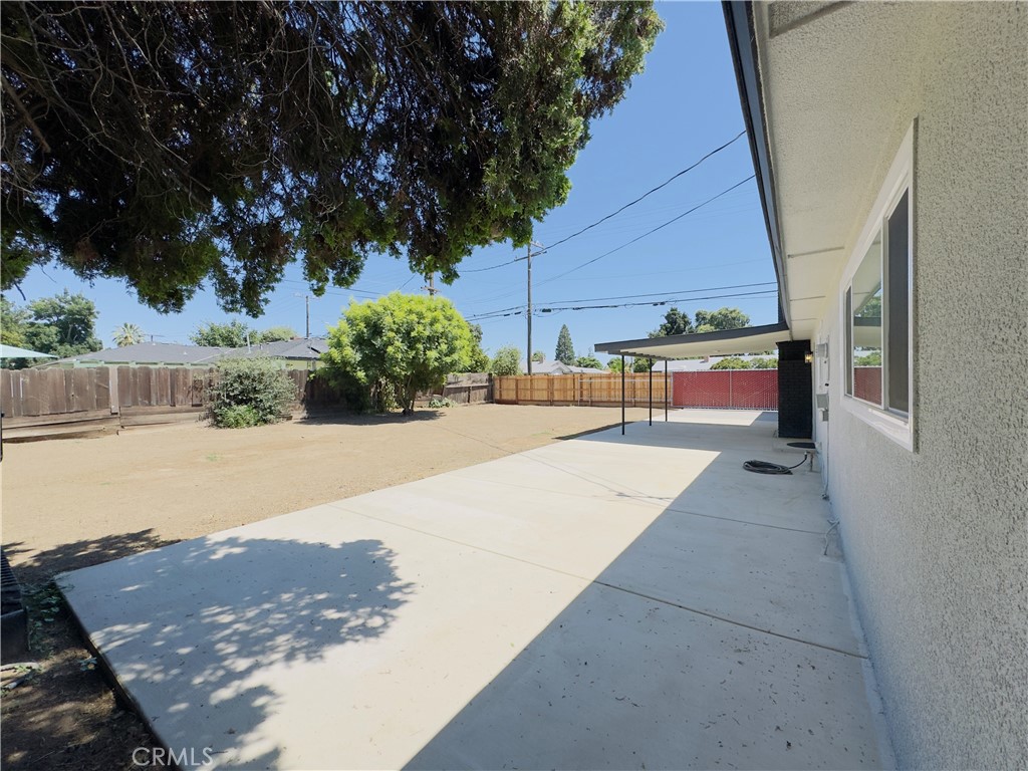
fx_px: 416
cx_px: 514
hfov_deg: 102.1
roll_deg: +0.9
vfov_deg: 85.7
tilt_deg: -0.7
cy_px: 386
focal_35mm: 14
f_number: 2.2
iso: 50
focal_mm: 2.22
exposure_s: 1/2028
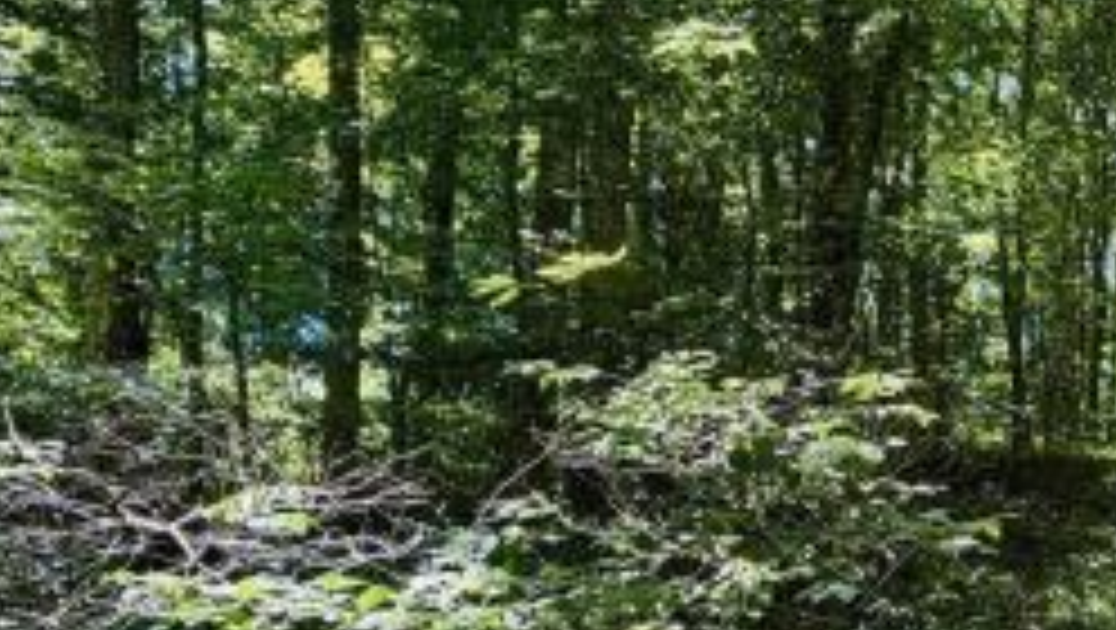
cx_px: 1177
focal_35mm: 41
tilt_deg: +4.5
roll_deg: +1.1
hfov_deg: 41.2
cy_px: 572
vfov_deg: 28.0
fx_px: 1214
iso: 80
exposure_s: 1/121
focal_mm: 2.22
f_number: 2.2
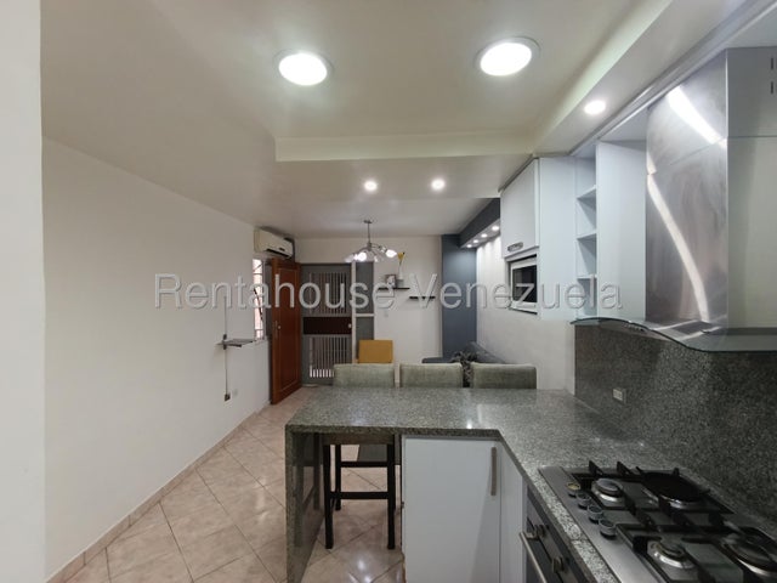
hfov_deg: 94.5
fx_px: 359
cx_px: 388
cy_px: 292
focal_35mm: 16
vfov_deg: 78.1
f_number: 2.2
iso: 250
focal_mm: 1.65
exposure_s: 1/50
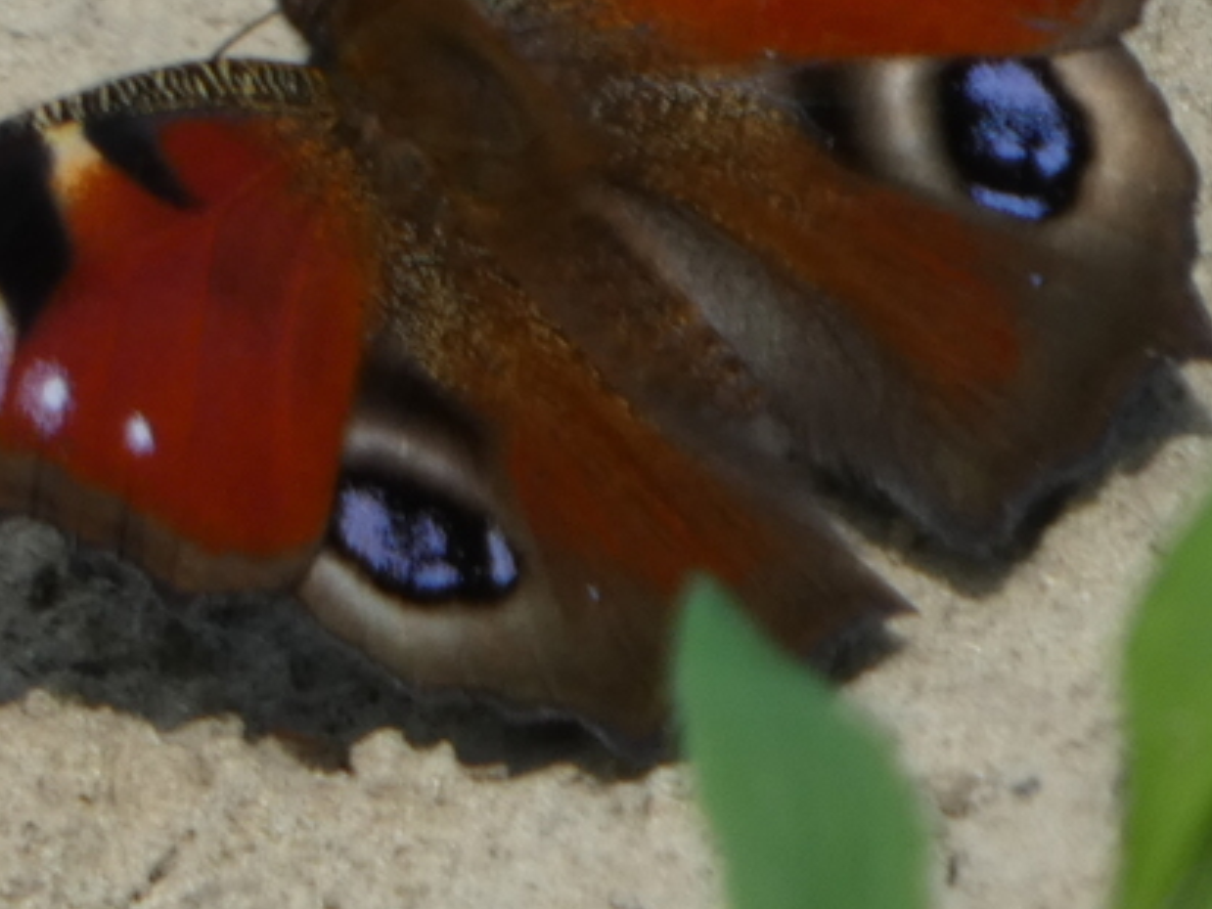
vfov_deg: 0.7
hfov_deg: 1.0
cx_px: 591
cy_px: 258
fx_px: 72322
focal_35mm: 2065
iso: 80
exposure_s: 1/125
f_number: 5.6
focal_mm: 179.2
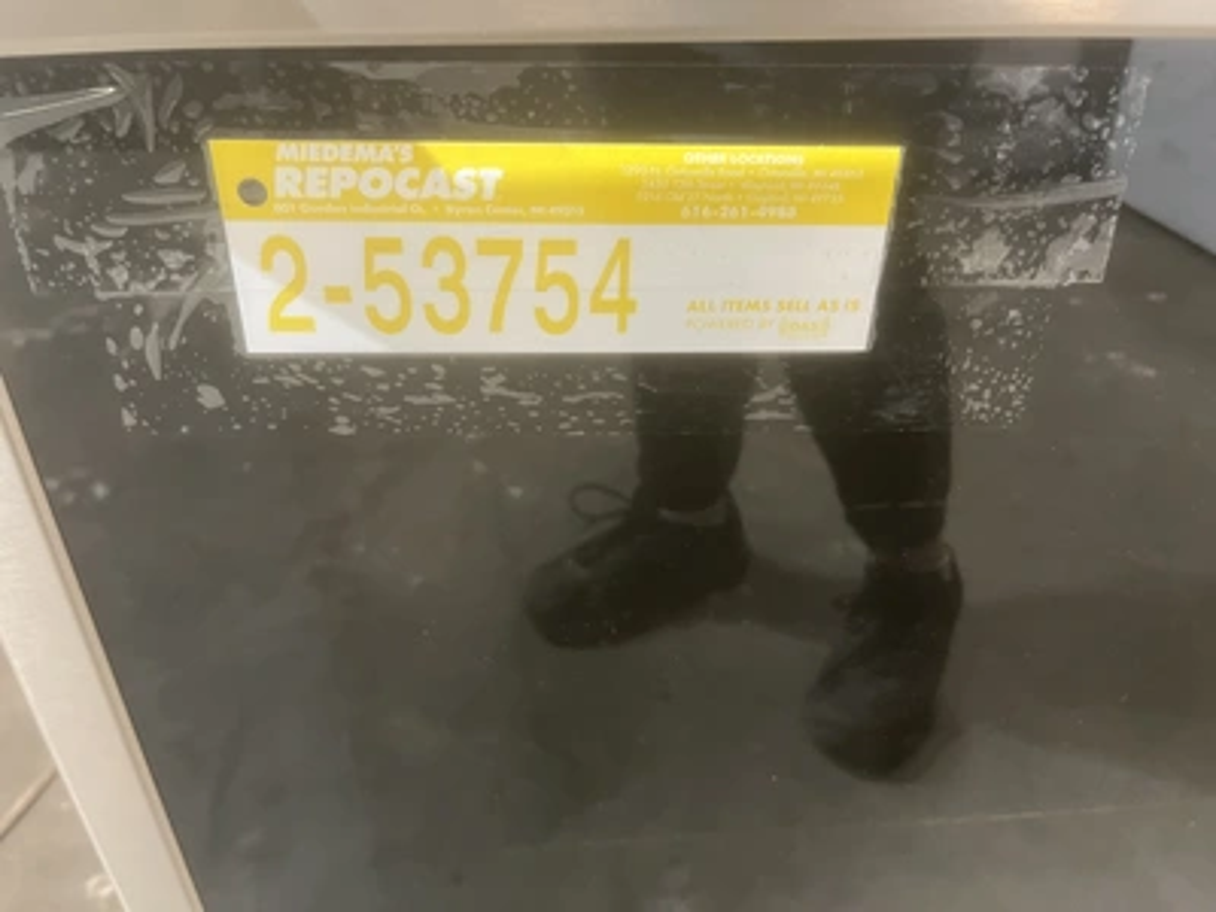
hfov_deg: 67.3
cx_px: 608
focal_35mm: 26
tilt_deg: -29.3
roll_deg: -0.4
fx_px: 913
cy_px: 456
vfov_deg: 53.1
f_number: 1.6
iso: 500
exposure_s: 1/60
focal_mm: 5.1
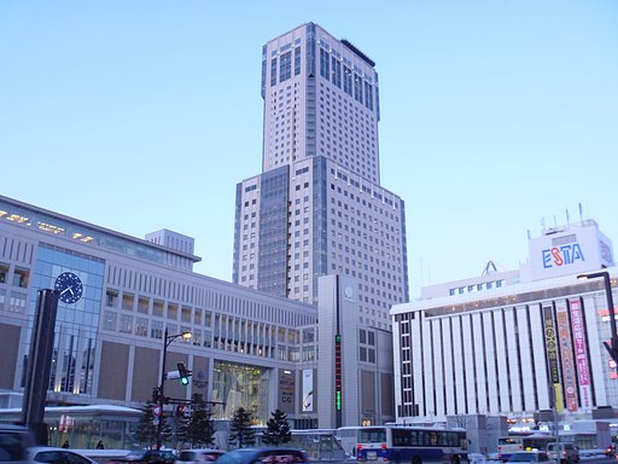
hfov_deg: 52.6
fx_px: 625
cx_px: 309
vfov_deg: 40.7
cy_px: 232
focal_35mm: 35
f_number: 3.5
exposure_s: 1/30
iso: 200
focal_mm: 6.3
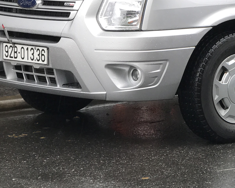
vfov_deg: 8.6
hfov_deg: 10.7
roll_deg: -1.4
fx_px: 1224
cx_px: 321
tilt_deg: -2.1
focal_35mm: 176
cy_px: -61
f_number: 2.8
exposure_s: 1/100
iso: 25
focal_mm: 6.6
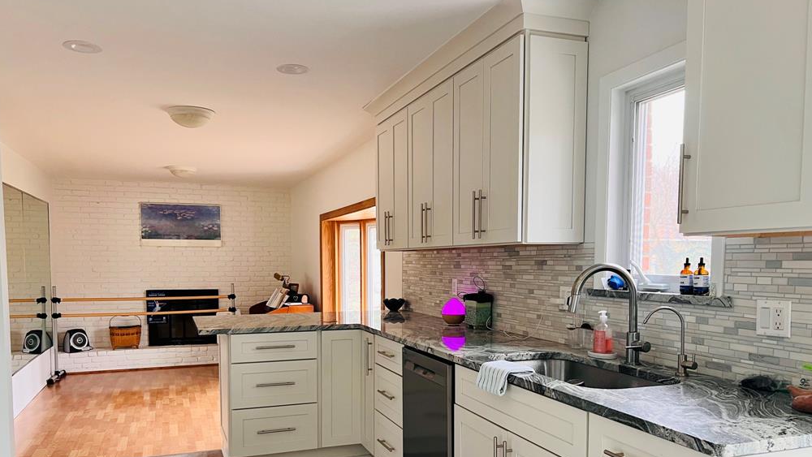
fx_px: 625
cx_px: 403
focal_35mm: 29
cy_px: 304
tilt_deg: -4.2
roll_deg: +0.8
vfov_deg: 39.7
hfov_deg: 66.1
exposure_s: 1/60
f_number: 1.5
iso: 125
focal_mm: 5.7
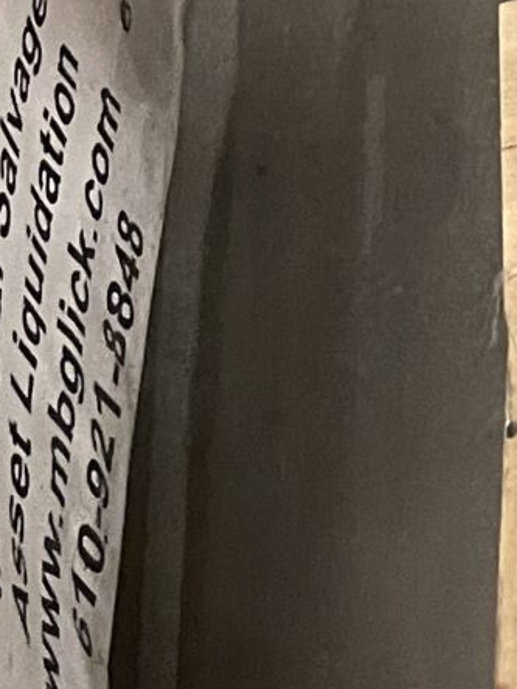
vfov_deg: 12.0
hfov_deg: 8.6
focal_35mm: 150
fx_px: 2987
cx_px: 1417
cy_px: -597
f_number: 1.6
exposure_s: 1/60
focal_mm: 4.2
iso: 400
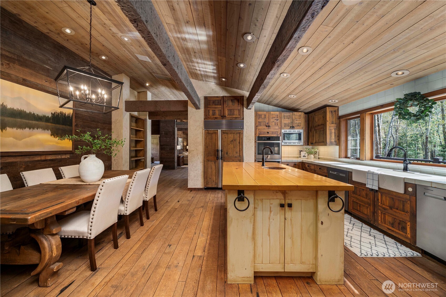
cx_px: 223
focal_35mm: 12
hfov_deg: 112.6
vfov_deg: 90.0
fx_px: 149
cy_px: 148
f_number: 5.6
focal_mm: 12
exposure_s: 1/60
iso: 250
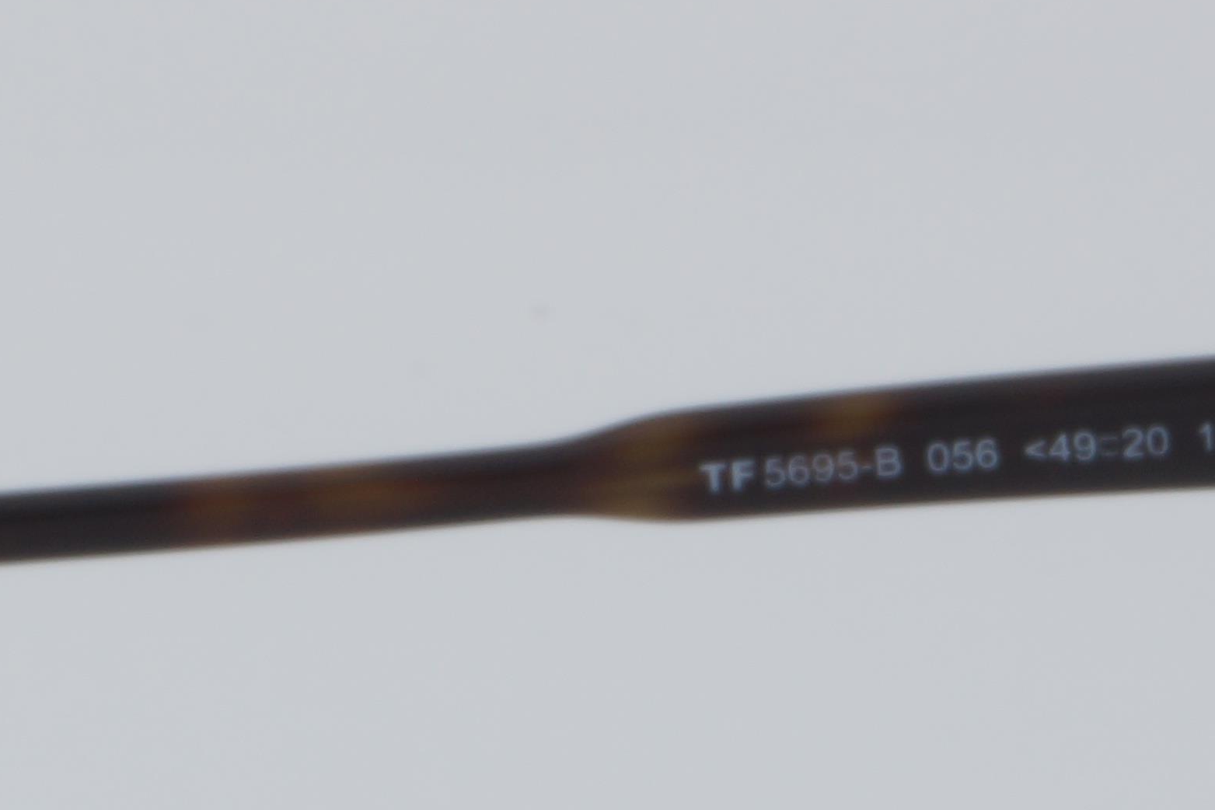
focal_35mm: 288
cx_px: 139
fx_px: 9719
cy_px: 1234
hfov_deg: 7.1
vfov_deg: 4.7
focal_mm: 50
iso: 100
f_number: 32
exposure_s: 1/4
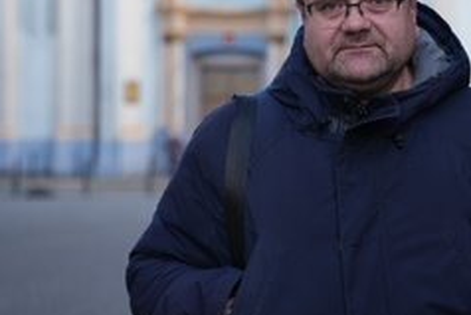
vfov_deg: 14.5
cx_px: 329
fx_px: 1231
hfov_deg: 21.6
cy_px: 86
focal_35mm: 94
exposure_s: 1/200
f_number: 2.8
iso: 250
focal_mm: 56
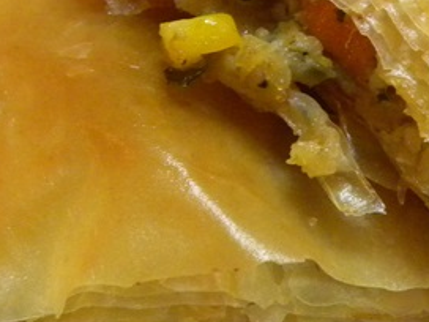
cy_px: 95
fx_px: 1202
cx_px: 322
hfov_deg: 20.1
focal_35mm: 97
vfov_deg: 15.2
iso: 400
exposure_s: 1/23
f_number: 2.8
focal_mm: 5.9
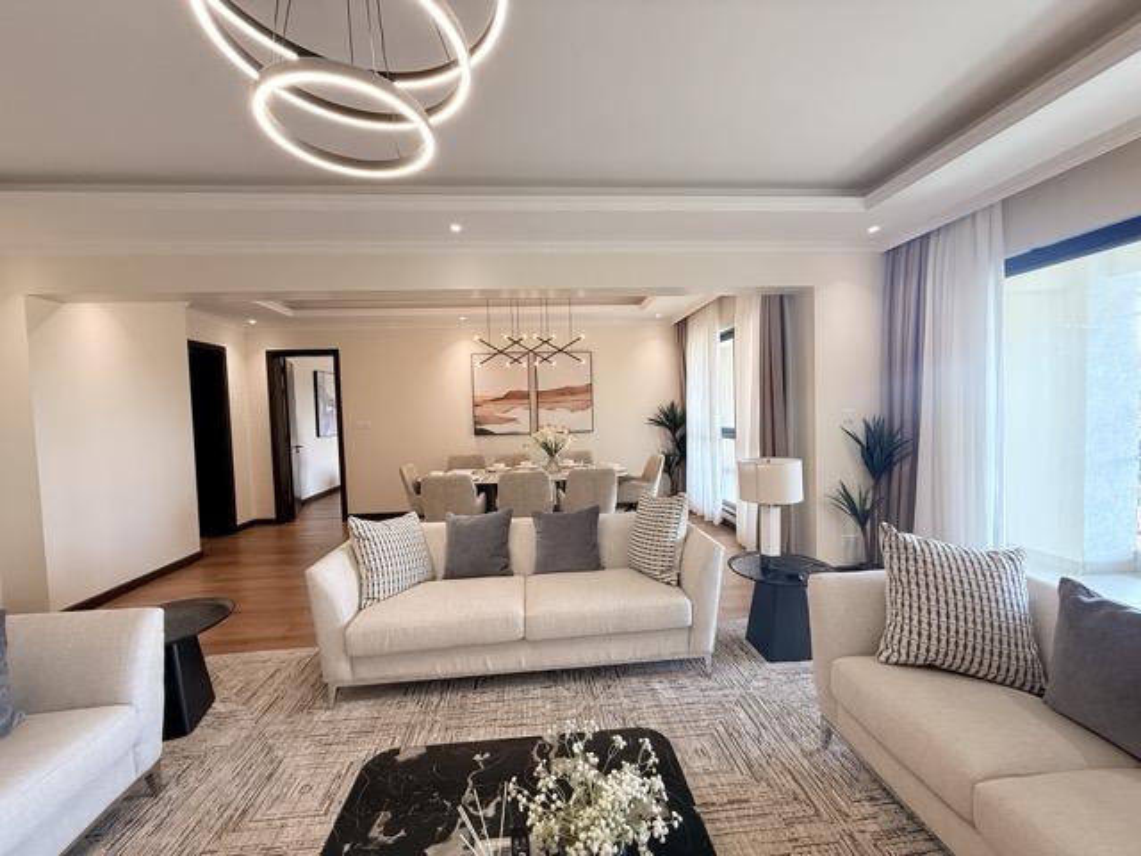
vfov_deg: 85.7
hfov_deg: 102.1
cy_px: 428
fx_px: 461
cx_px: 570
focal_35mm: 14
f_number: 2.2
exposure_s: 1/99
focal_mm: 2.22
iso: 125
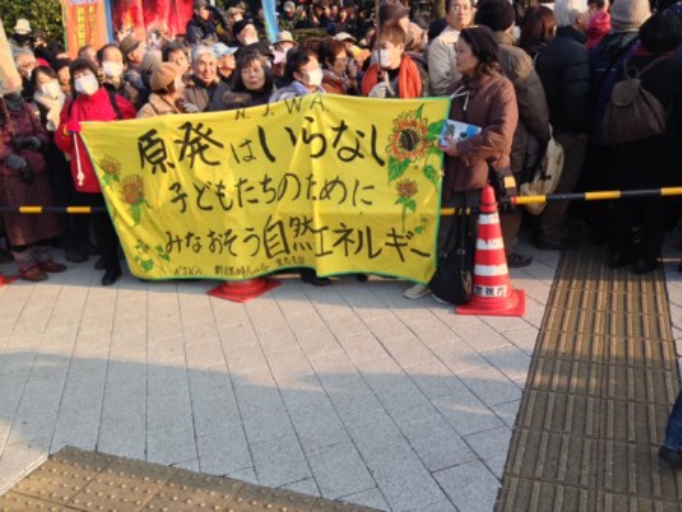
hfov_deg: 55.3
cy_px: 256
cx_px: 341
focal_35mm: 33
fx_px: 651
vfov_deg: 43.0
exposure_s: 1/313
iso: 50
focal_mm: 4.12
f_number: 2.4
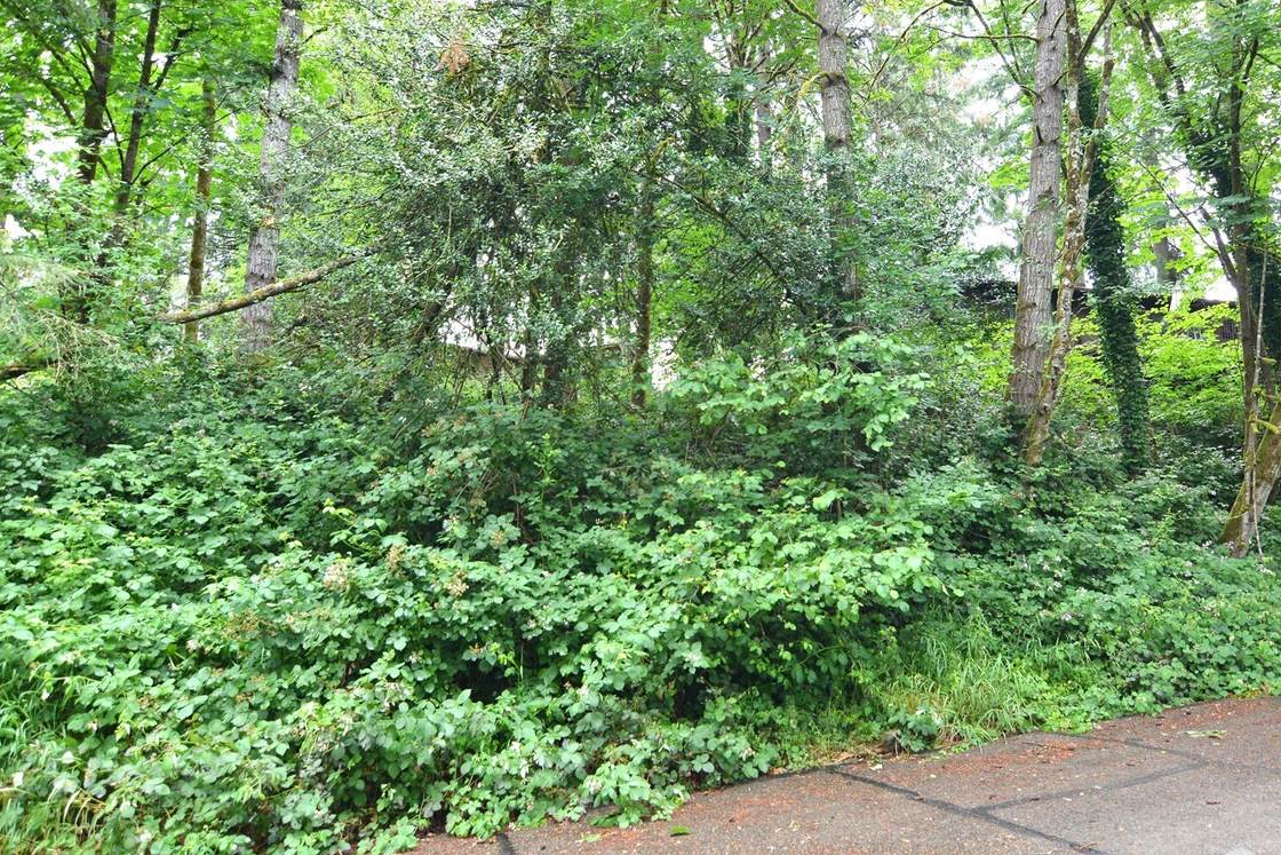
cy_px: 414
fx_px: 854
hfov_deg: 73.6
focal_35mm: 24
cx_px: 697
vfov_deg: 53.1
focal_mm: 14
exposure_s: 1/60
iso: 200
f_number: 4
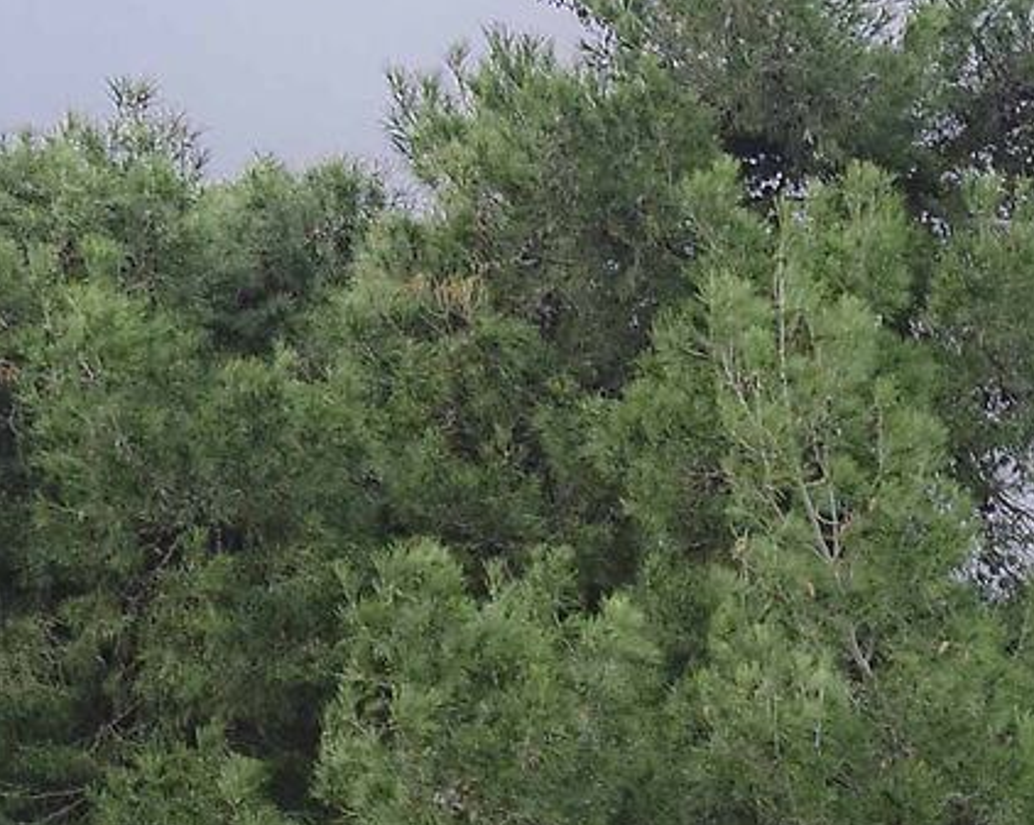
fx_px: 5872
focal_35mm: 192
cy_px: 1217
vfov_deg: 7.9
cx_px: 1323
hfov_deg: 9.9
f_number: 8
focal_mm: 24
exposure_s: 1/125
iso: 400
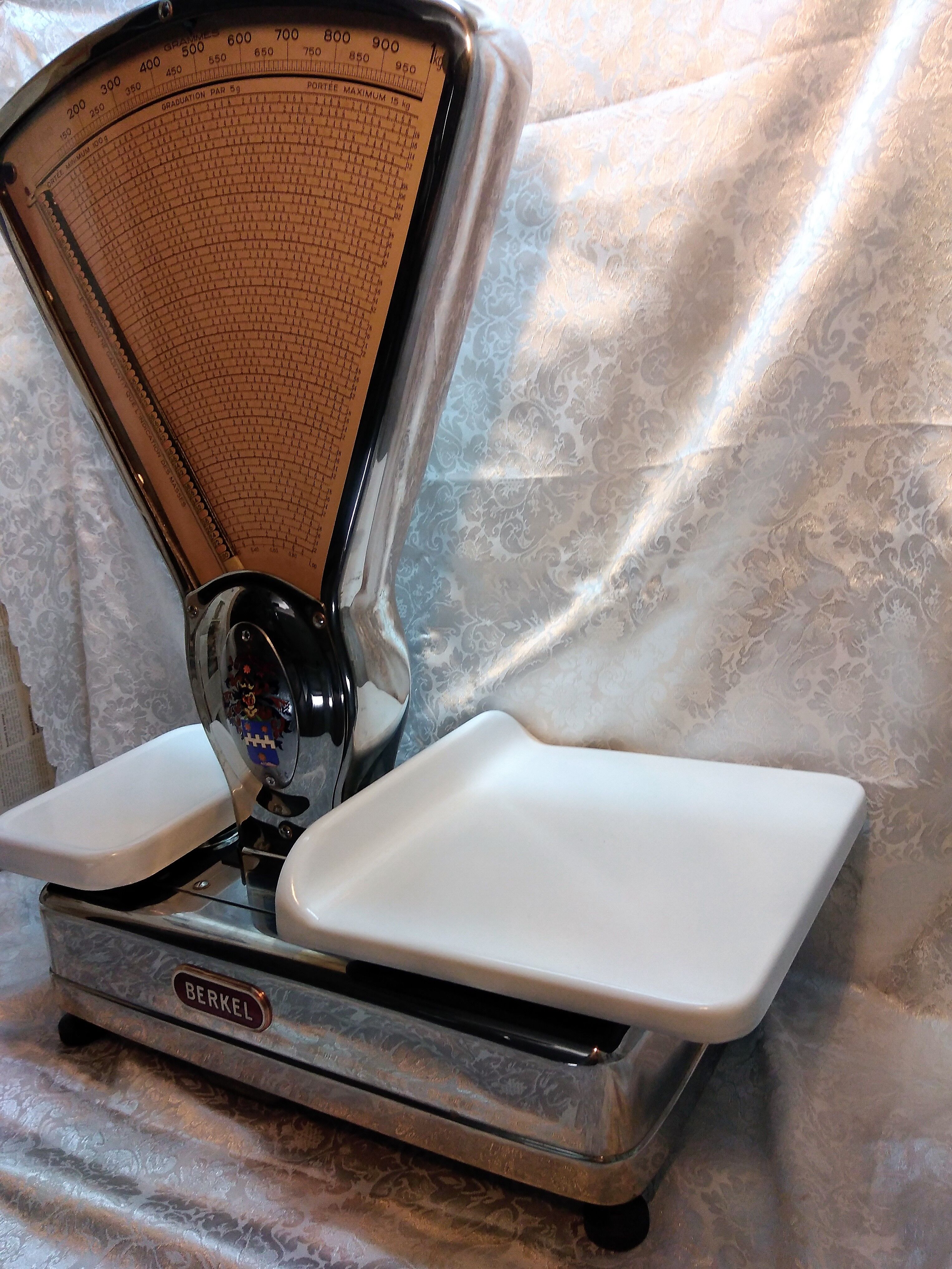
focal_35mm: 26
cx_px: 476
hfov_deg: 53.1
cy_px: 634
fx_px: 953
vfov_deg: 67.3
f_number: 1.8
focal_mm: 3.6
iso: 210
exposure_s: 1/25
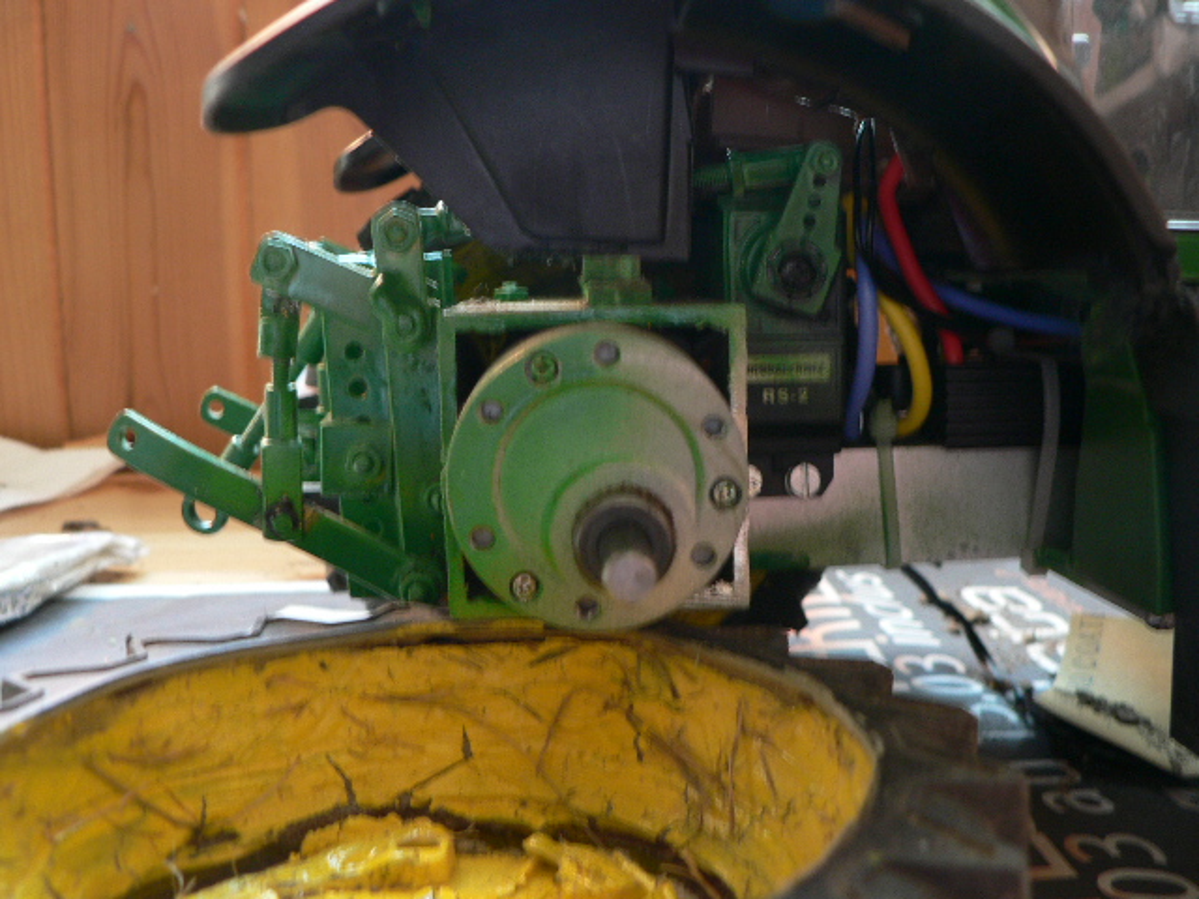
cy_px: 450
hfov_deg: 51.4
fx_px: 1247
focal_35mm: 36
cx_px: 600
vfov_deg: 39.7
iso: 100
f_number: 2.8
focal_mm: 6
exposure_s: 1/6
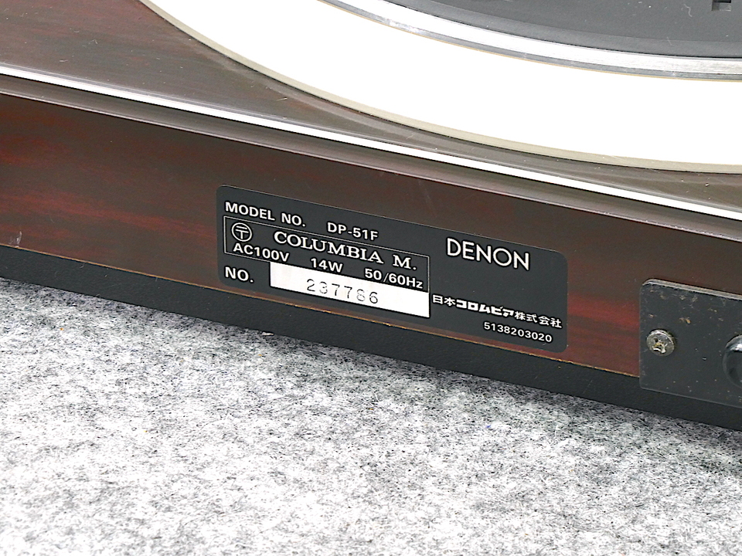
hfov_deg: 7.5
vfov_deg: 5.6
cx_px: 371
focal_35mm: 265
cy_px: 278
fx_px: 5680
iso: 200
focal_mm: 47.5
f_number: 5.6
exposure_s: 1/3.2
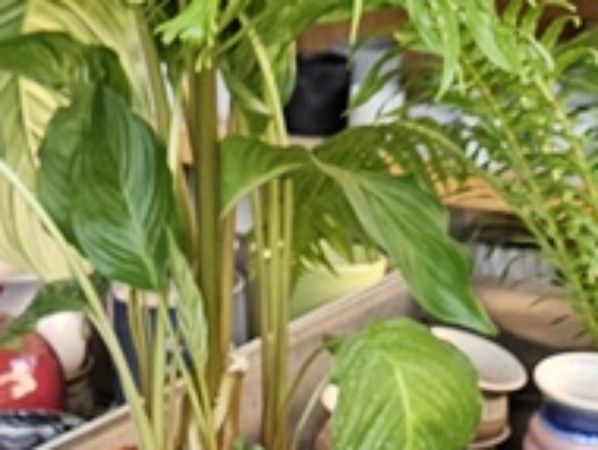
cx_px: 126
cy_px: 667
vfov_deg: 11.8
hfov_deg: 16.2
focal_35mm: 121
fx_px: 2093
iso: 200
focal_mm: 5.4
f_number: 1.8
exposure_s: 1/180
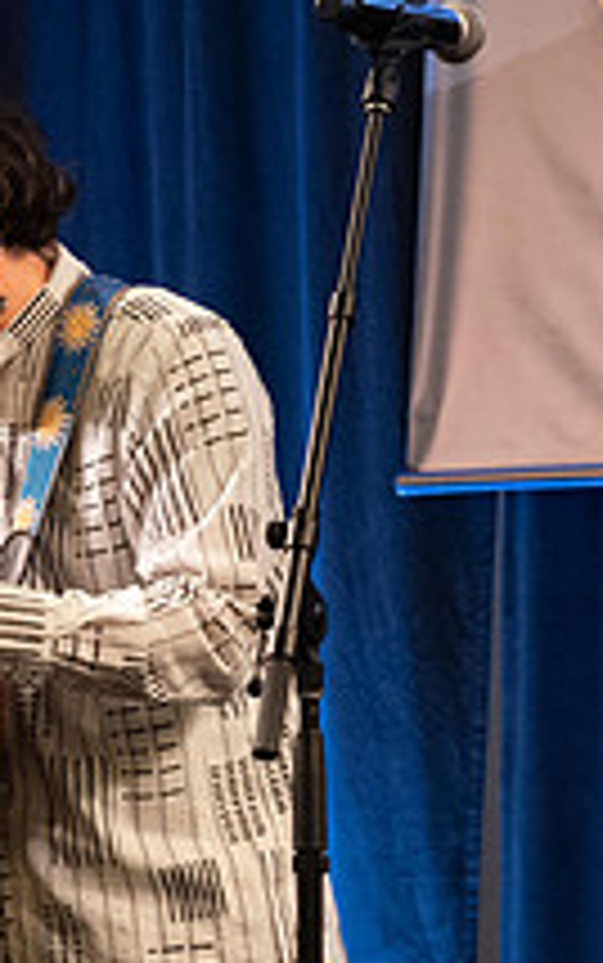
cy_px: 533
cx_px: 32
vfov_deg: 11.0
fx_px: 5015
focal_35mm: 191
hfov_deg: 6.9
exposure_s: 1/250
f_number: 5.6
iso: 6400
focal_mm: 69
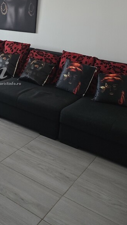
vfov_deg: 45.6
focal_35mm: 44
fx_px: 263
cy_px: 72
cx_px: 3
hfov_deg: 25.9
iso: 640
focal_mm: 6.3
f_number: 1.7
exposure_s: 1/100
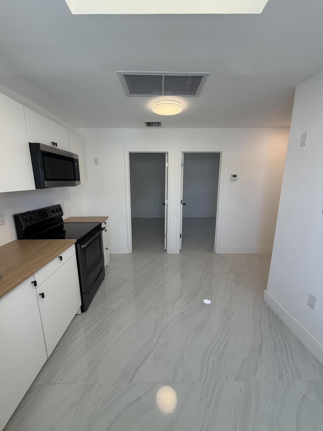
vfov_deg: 102.1
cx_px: 162
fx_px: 174
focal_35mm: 14
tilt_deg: -11.4
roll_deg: +0.3
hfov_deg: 85.7
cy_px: 216
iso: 64
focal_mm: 2.22
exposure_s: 1/120
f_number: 2.2
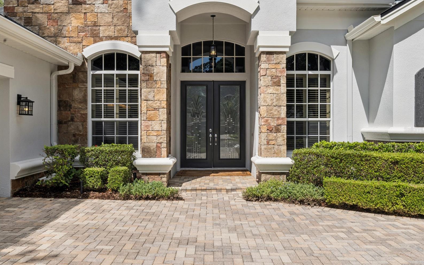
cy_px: 129
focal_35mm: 34
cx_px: 214
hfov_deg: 56.7
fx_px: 393
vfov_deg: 37.3
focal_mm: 33
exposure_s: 1/80
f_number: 20
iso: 100
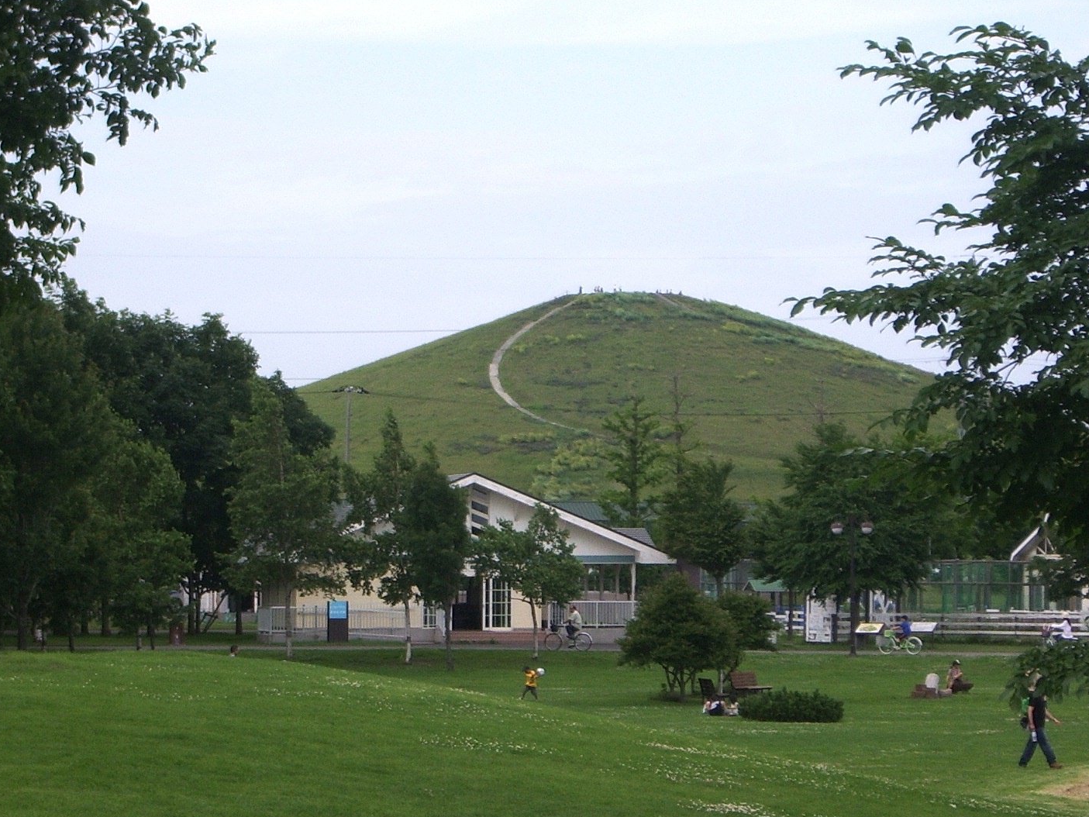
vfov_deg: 9.5
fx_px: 4908
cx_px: 616
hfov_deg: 12.7
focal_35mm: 156
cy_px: 333
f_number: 4.8
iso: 50
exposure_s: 1/250
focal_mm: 17.4
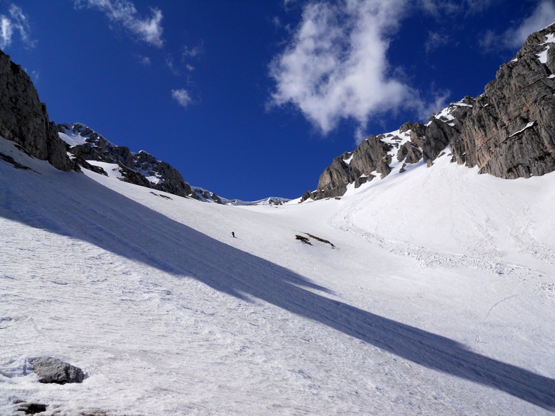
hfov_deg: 63.4
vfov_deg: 49.7
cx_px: 278
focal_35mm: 28
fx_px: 449
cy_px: 208
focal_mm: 5
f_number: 5.4
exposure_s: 1/1000
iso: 80
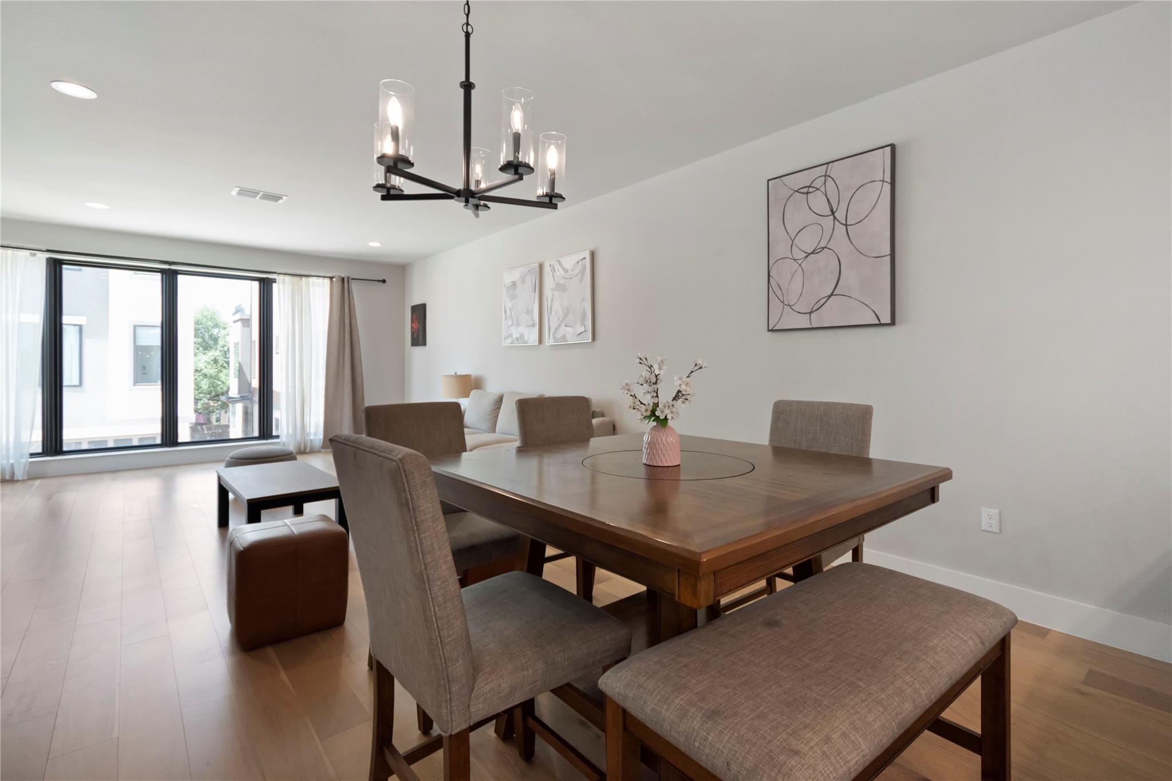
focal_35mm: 15
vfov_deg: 77.3
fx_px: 488
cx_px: 586
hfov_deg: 100.4
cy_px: 390
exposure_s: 1/80
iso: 400
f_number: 4.5
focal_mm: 10
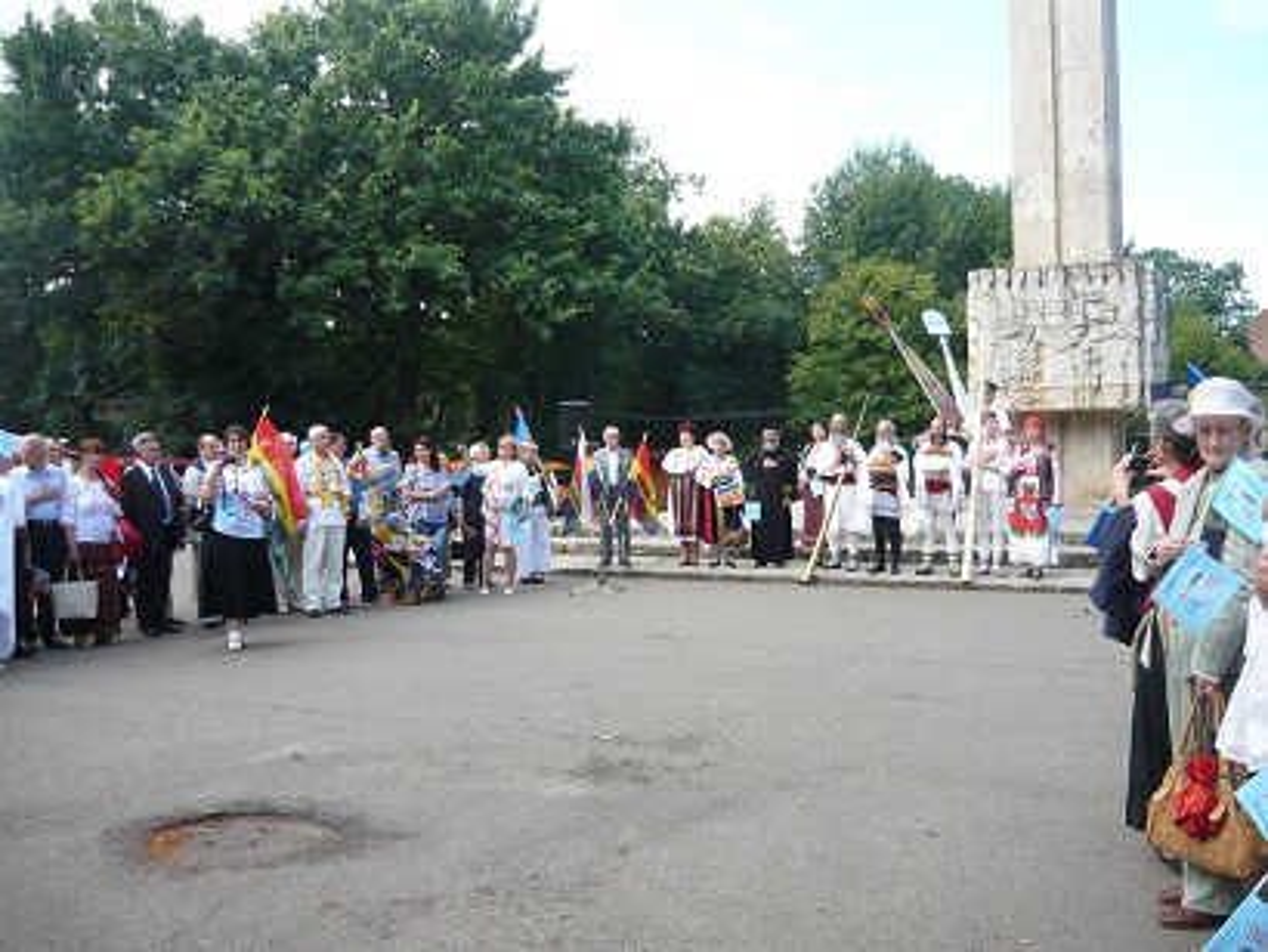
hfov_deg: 55.3
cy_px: 476
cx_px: 634
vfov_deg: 43.0
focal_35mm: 33
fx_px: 1210
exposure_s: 1/320
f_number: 2.8
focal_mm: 5.5
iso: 100
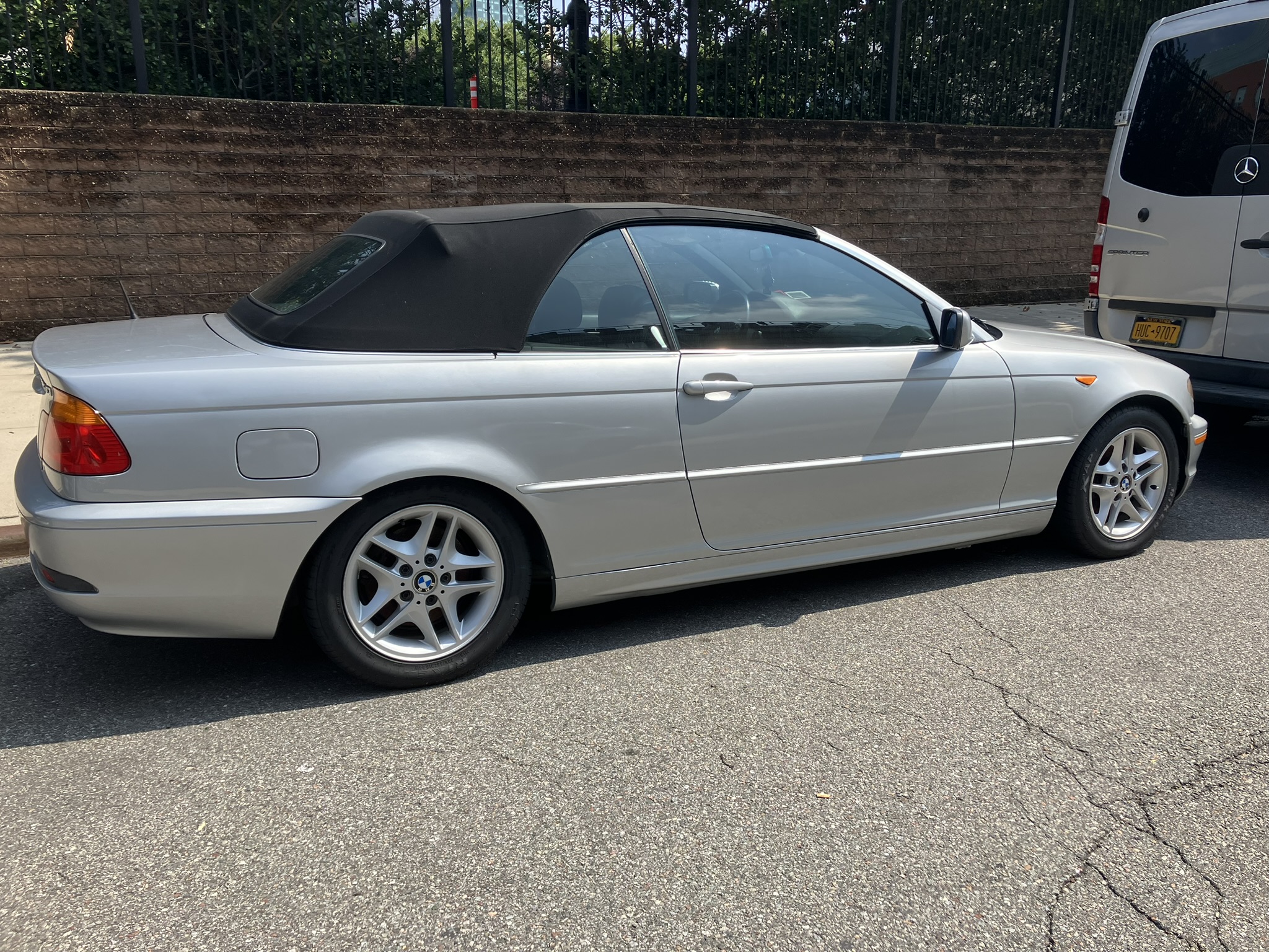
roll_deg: -1.2
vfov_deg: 49.7
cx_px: 634
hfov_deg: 63.4
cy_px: 476
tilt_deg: -14.3
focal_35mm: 28
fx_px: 1026
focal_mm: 3.99
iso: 32
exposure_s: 1/1621
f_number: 1.8
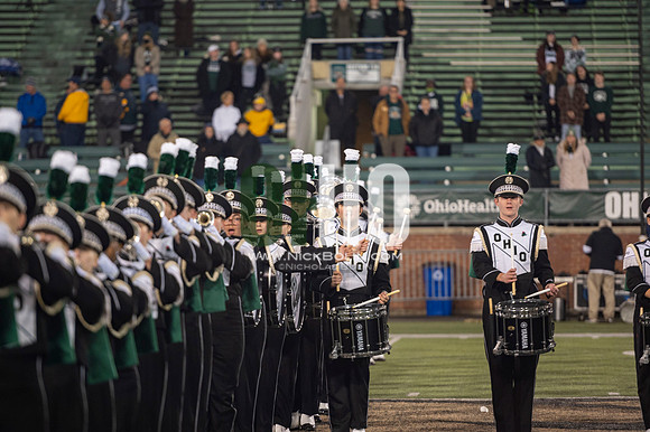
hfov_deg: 10.3
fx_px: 3609
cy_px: 216
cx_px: 325
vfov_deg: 6.9
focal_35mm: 200
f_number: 2.8
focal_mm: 200
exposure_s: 1/500
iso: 1000
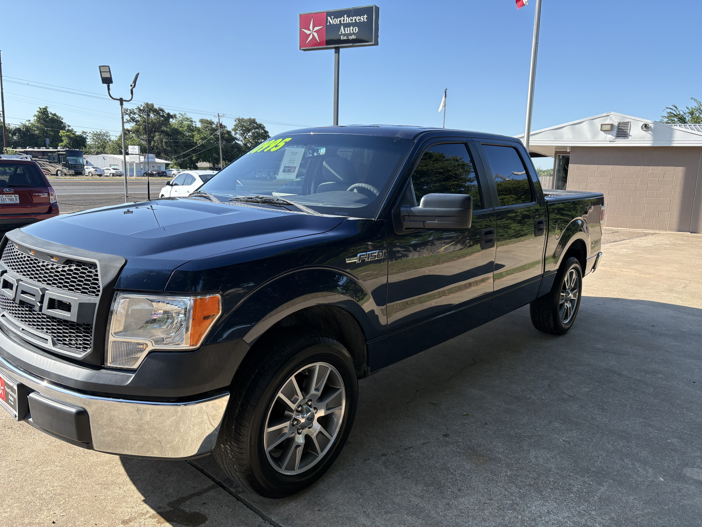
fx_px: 527
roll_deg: -1.0
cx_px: 351
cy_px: 264
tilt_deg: -9.9
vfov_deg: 53.1
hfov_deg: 67.3
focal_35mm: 26
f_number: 1.6
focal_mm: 5.96
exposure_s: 1/1550
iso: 50
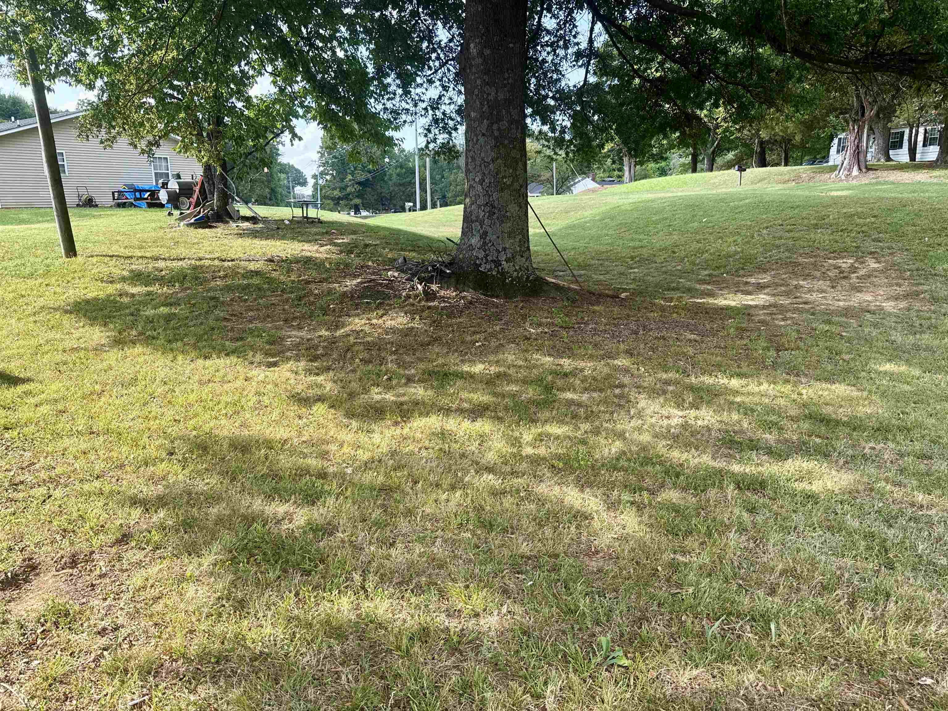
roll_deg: -0.4
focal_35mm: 24
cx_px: 474
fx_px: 657
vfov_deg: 56.8
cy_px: 356
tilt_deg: -12.0
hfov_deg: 71.6
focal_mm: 6.76
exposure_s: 1/722
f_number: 1.78
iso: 80
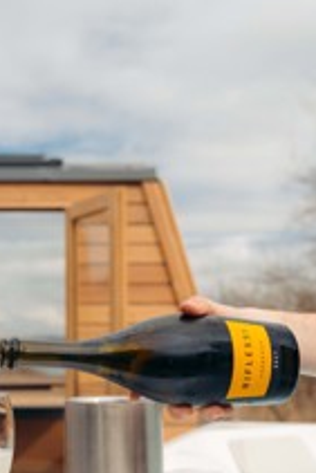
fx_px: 841
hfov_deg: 20.5
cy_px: 305
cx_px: -11
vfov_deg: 31.2
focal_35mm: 64
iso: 100
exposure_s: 1/500
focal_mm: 30
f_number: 4
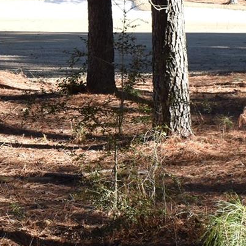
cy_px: 85
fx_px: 1150
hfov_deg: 11.8
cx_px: -83
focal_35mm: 143
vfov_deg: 12.2
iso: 400
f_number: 8
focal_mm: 22
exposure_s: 1/250
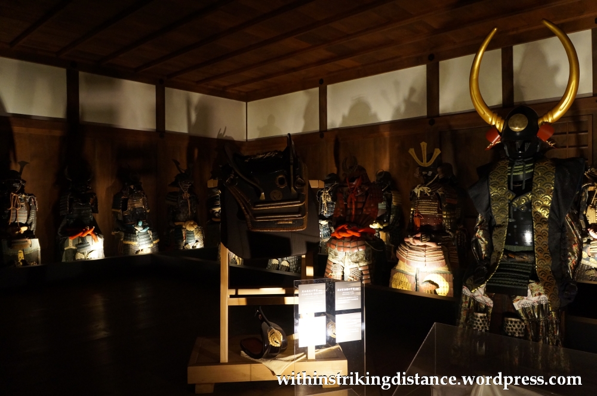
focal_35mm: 27
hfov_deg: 67.4
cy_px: 198
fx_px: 447
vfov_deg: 47.8
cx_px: 298
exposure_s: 1/60
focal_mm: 18
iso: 1600
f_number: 4
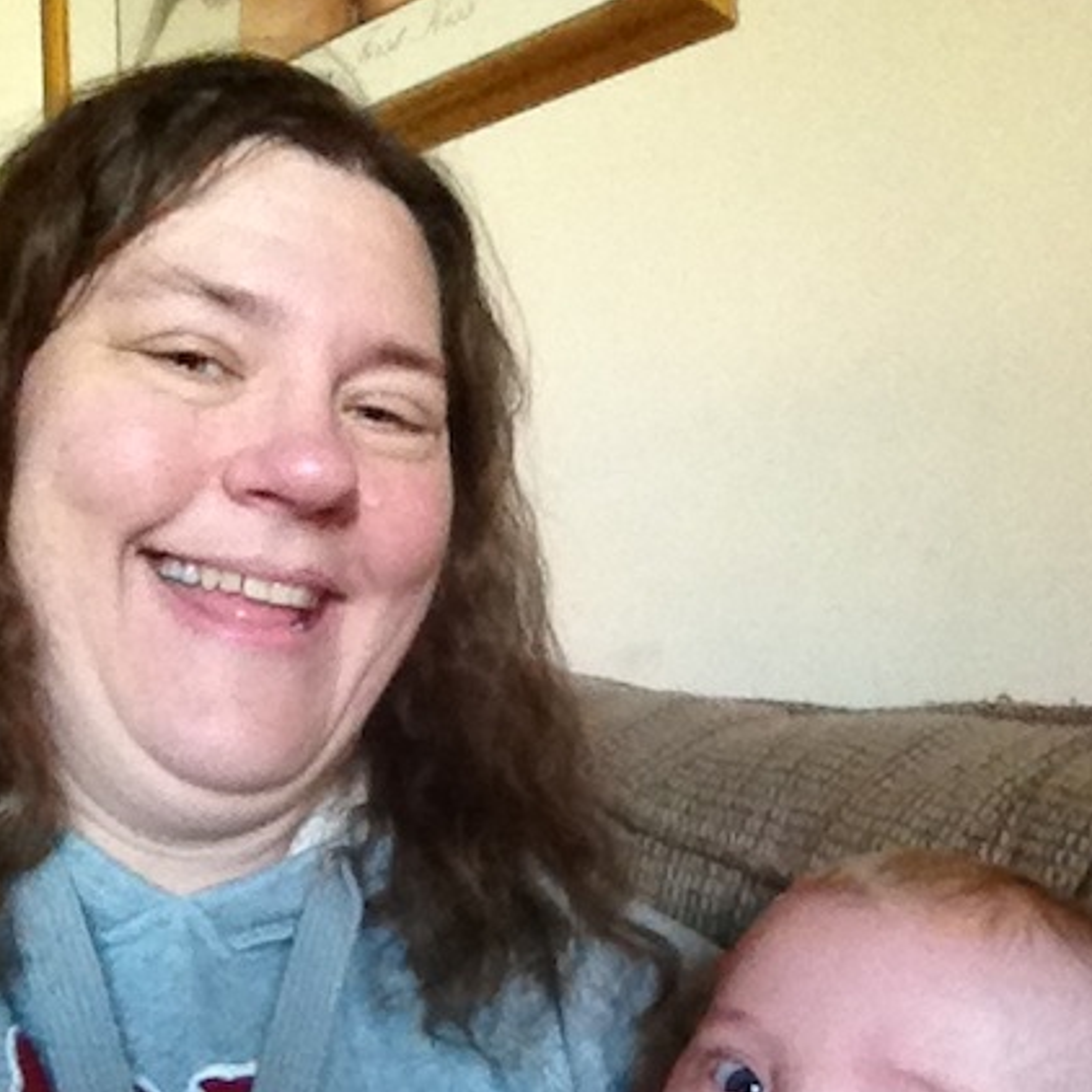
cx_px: 533
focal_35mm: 44
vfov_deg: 37.8
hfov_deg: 38.3
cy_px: 753
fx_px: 1570
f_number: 2.4
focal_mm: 1.85
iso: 800
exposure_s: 1/30
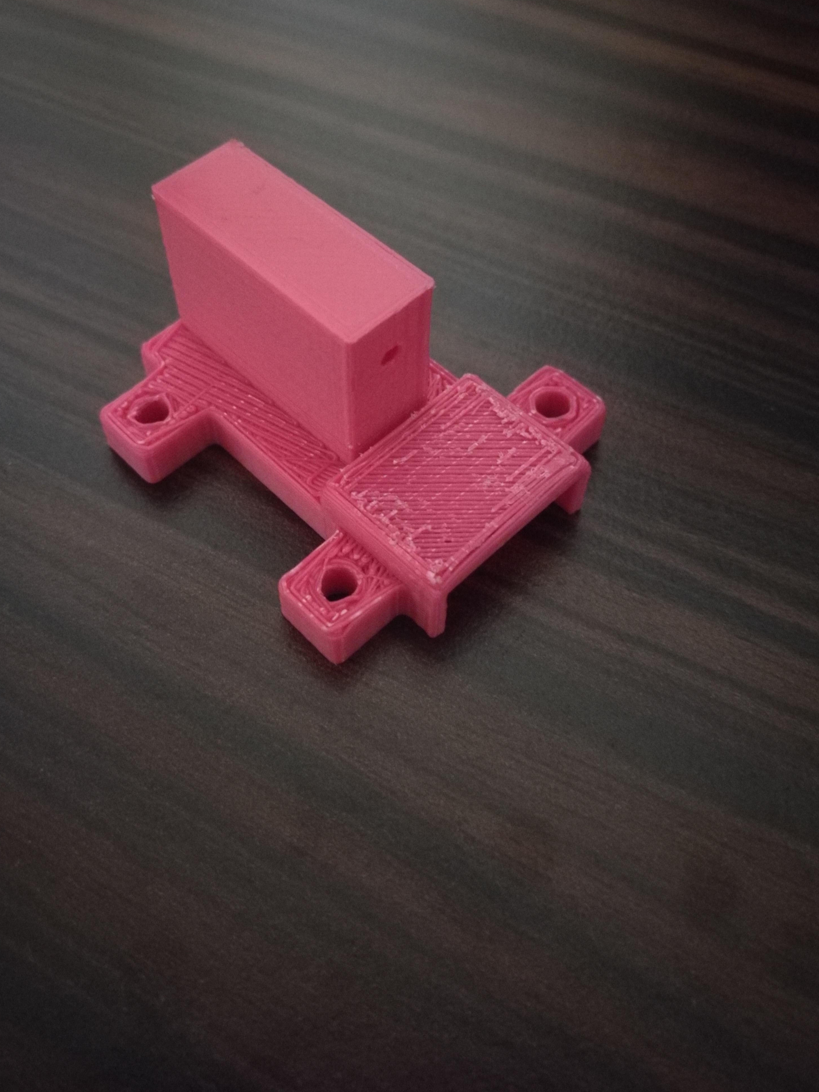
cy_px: 468
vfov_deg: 56.6
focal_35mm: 32
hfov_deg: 44.1
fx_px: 1009
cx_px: 360
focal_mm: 4.04
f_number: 2
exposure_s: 1/4
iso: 1000
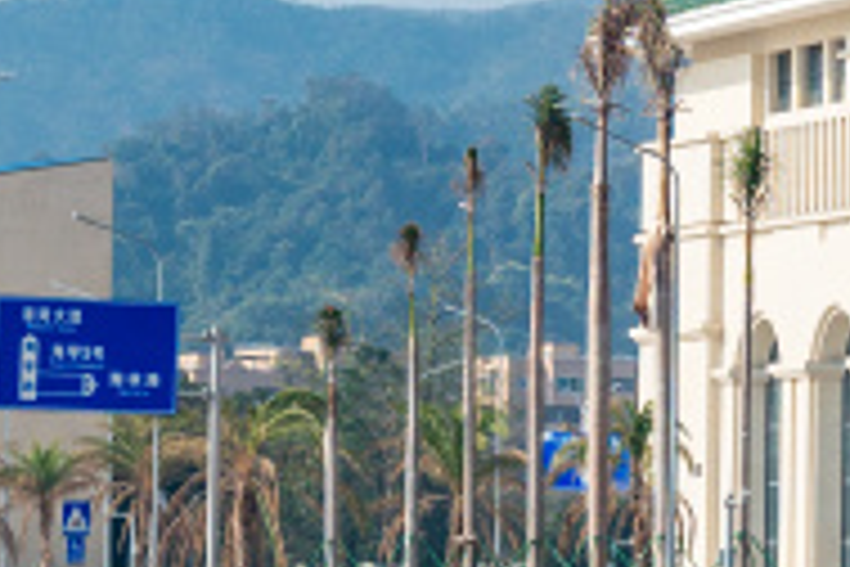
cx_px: 540
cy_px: 56
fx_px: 6752
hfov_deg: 7.2
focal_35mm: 286
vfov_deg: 4.8
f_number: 5.6
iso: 100
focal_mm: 45
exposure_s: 1/1250
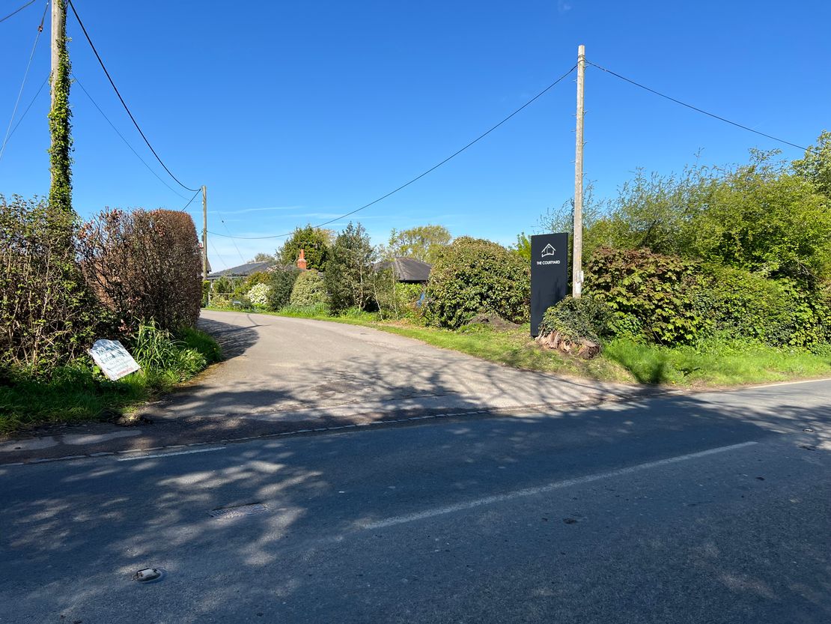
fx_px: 624
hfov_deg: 67.3
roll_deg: +0.3
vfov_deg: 53.1
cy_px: 312
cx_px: 416
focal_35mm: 26
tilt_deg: -2.9
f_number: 1.5
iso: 50
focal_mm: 5.7
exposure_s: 1/3077
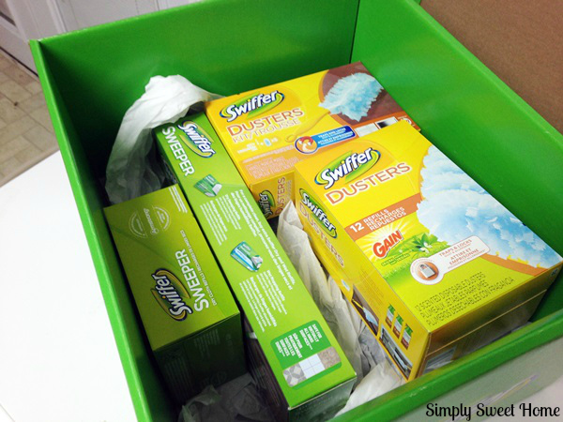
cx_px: 282
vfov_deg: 42.9
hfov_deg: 55.4
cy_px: 211
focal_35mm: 33
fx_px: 537
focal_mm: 4.12
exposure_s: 1/20
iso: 80
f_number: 2.4
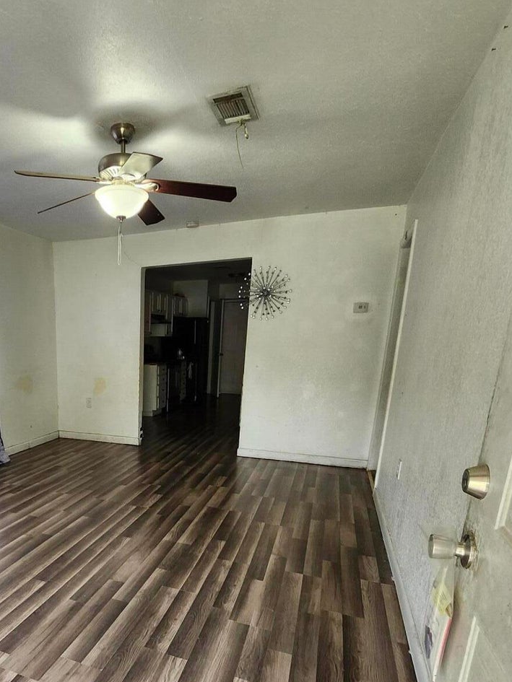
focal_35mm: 22
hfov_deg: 57.6
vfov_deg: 74.2
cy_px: 450
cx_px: 121
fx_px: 434
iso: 160
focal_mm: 1.74
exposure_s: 1/60
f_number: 2.2
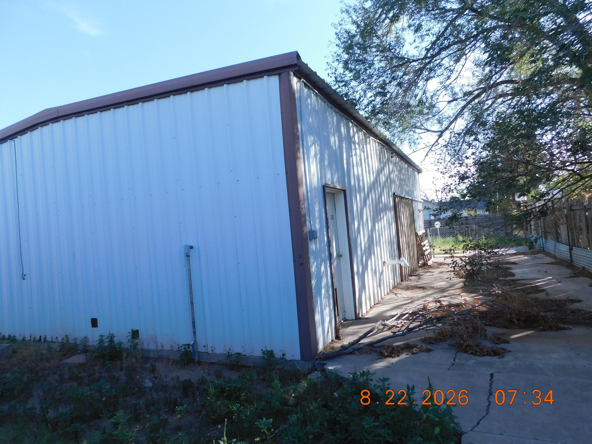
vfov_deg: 58.9
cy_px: 222
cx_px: 296
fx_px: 393
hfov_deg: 73.9
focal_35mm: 23
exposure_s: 1/500
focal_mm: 4
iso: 125
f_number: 3
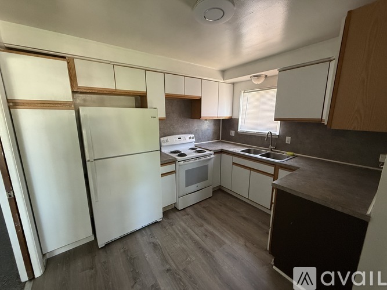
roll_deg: +0.0
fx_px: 156
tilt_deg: -11.8
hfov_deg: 102.1
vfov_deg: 85.7
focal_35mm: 14
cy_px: 145
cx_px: 194
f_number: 2.2
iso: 400
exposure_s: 1/79
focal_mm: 2.22
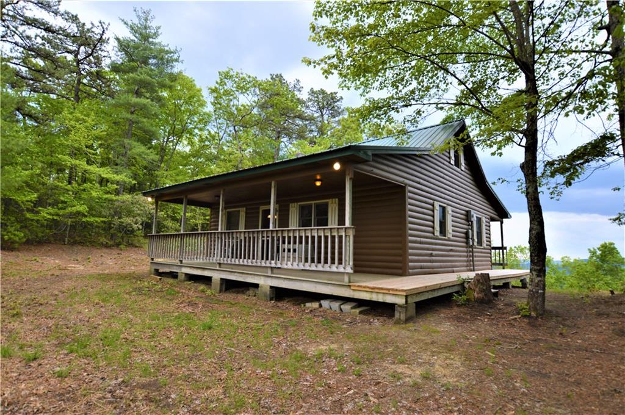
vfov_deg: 63.1
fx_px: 338
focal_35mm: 20
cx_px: 312
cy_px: 208
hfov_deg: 85.5
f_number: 5.6
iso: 180
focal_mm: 13
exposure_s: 1/125
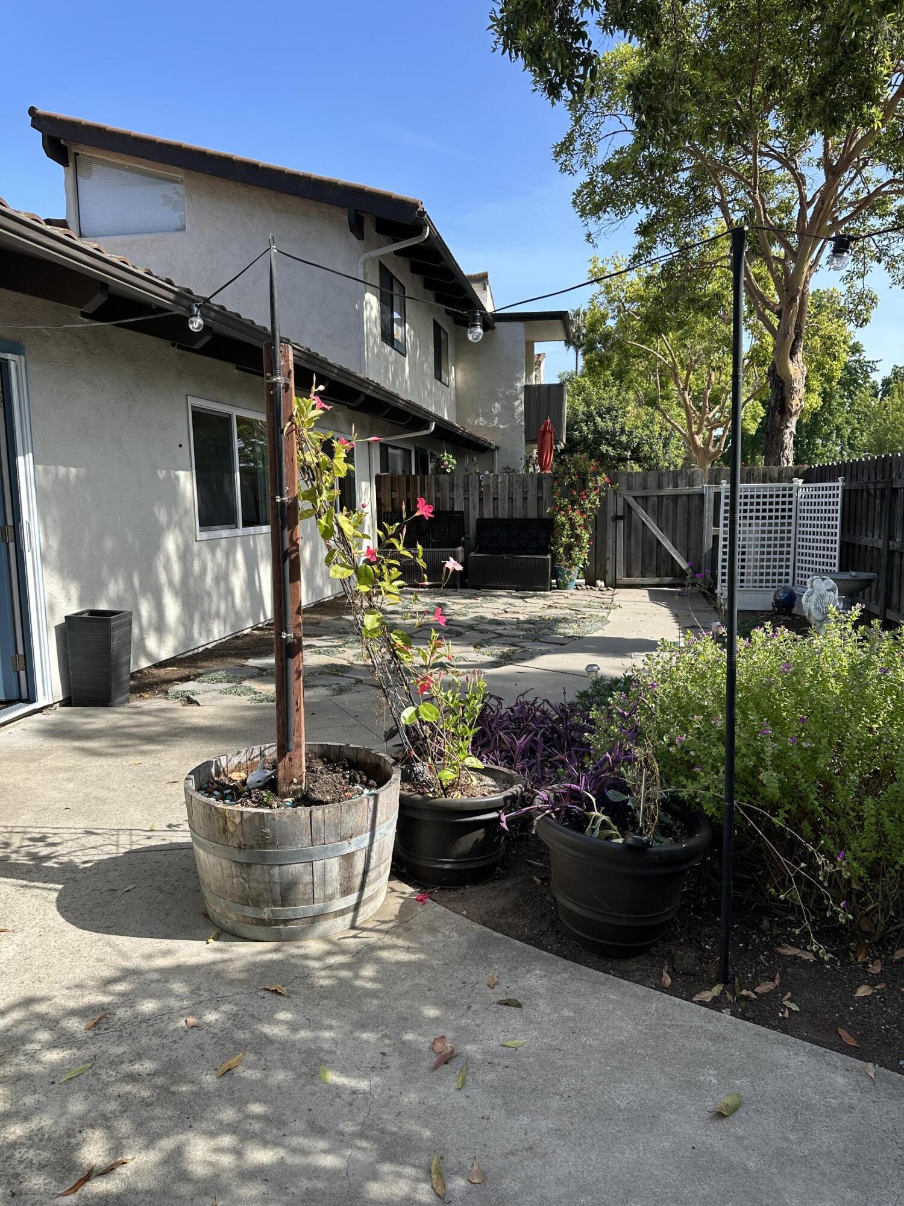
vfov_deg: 71.6
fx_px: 836
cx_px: 452
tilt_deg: -6.1
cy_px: 603
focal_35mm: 24
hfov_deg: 56.8
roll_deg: +0.9
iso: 80
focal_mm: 6.86
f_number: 1.78
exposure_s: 1/1541
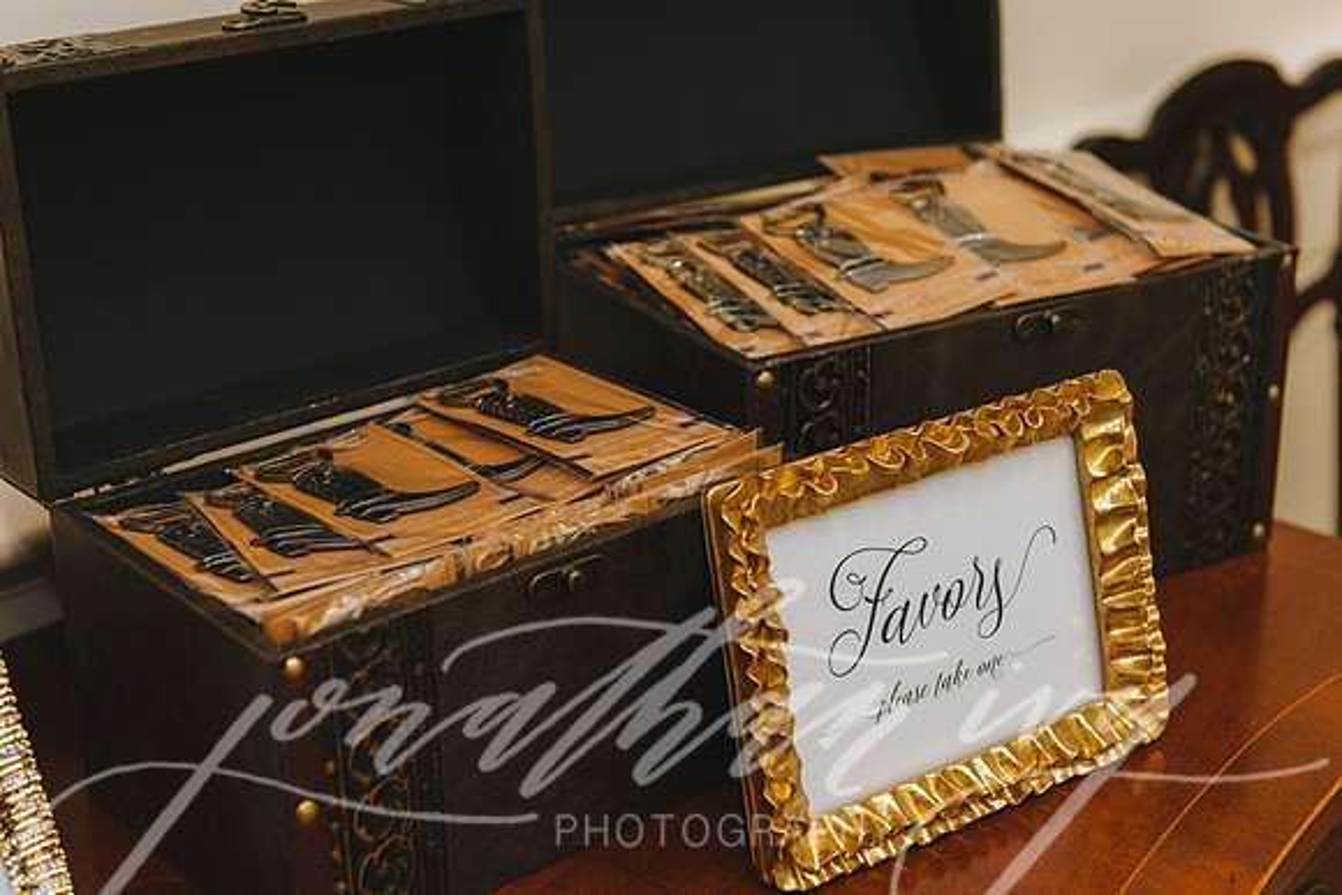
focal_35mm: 58
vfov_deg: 23.4
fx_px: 2163
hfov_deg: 34.5
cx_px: 671
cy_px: 448
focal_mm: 58
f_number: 4
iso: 1600
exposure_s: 1/160
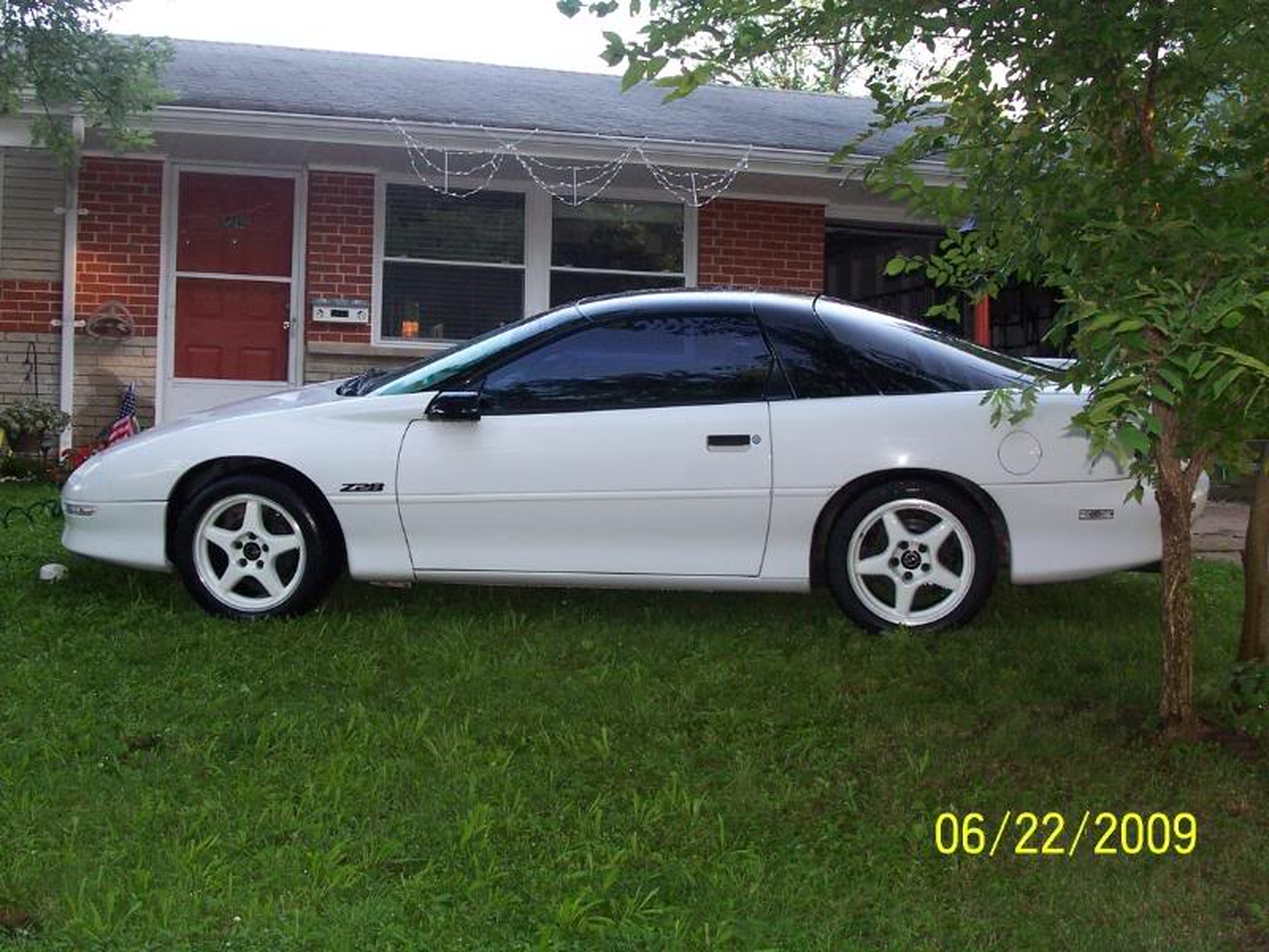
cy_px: 476
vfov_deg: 29.1
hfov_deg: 38.2
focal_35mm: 50
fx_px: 1833
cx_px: 634
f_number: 3.4
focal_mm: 8.6
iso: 140
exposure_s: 1/60
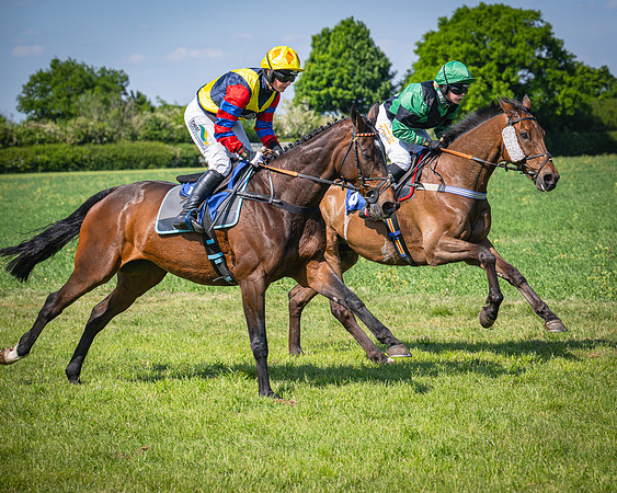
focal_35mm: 122
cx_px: 418
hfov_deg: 15.7
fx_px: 2232
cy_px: 240
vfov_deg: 12.6
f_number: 5
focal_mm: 96
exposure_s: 1/2000
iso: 400
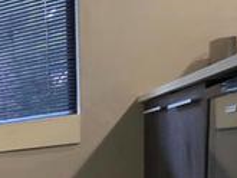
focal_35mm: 63
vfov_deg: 21.0
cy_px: 235
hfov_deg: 16.5
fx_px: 432
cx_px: -299
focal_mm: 2.2
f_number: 1.9
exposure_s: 1/50
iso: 400
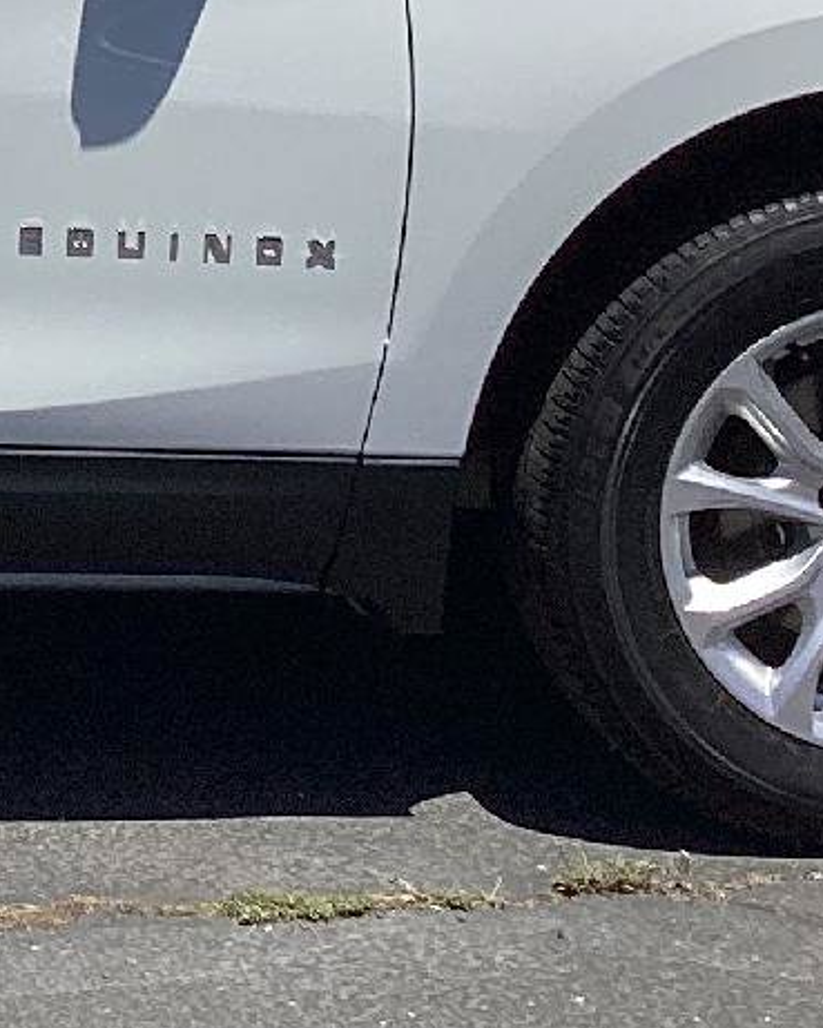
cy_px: -401
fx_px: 3835
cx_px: -555
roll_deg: +1.9
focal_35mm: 126
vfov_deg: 14.5
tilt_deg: -0.9
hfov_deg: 11.5
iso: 25
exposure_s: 1/2717
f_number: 2.4
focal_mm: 3.3
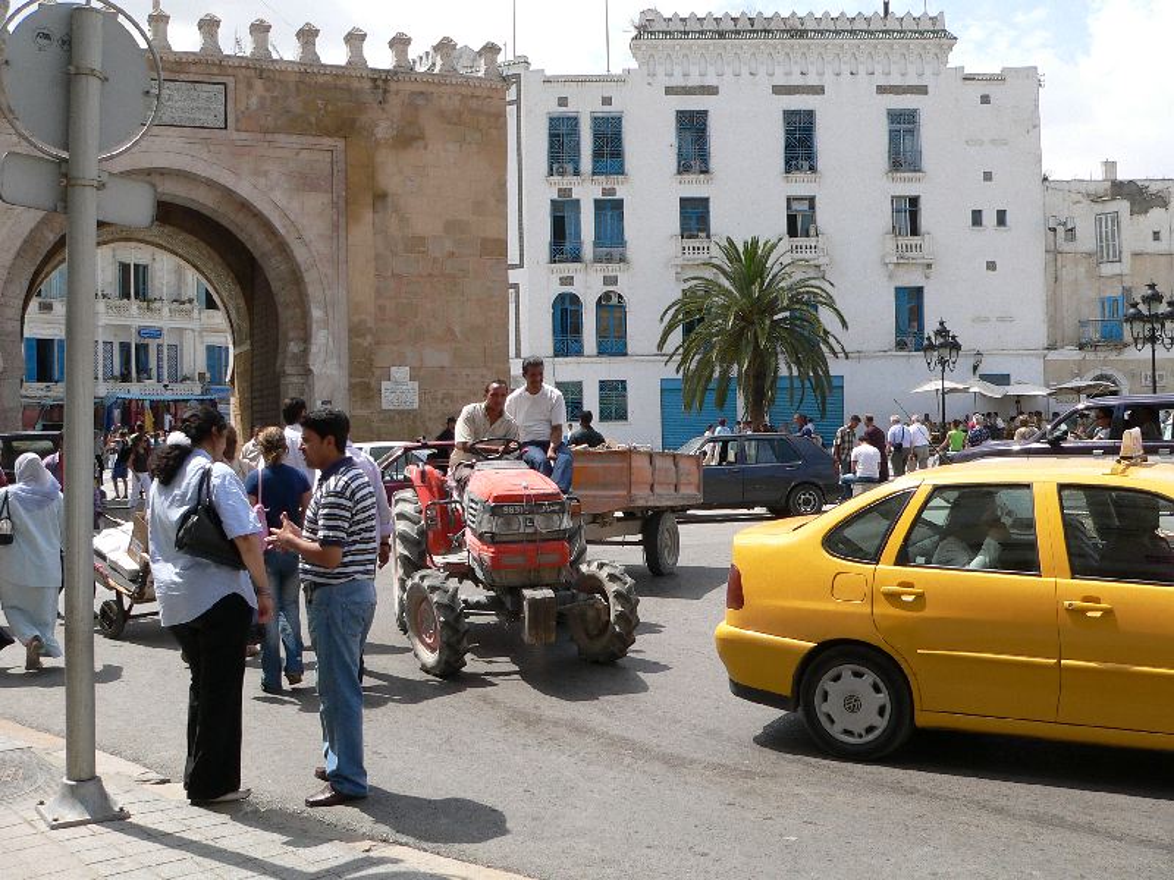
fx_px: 1221
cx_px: 587
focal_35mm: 36
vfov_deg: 39.7
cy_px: 440
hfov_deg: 51.4
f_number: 4.6
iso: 80
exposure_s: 1/500
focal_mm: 6
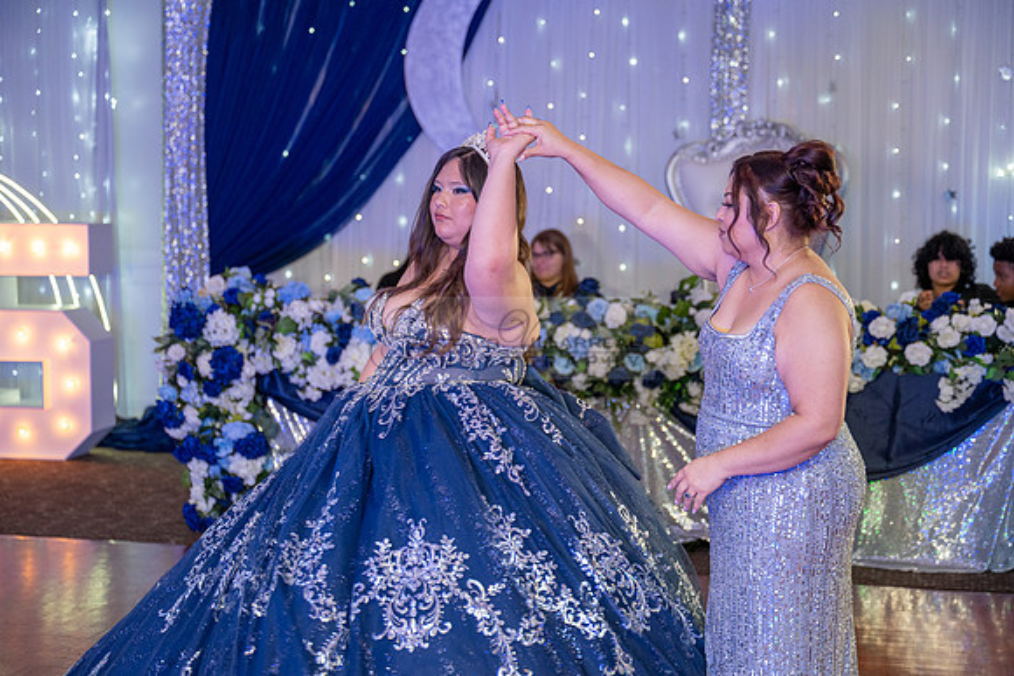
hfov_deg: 32.9
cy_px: 338
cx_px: 507
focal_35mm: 61
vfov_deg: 22.3
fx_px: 1718
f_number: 2.8
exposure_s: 1/200
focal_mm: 61
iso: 1250
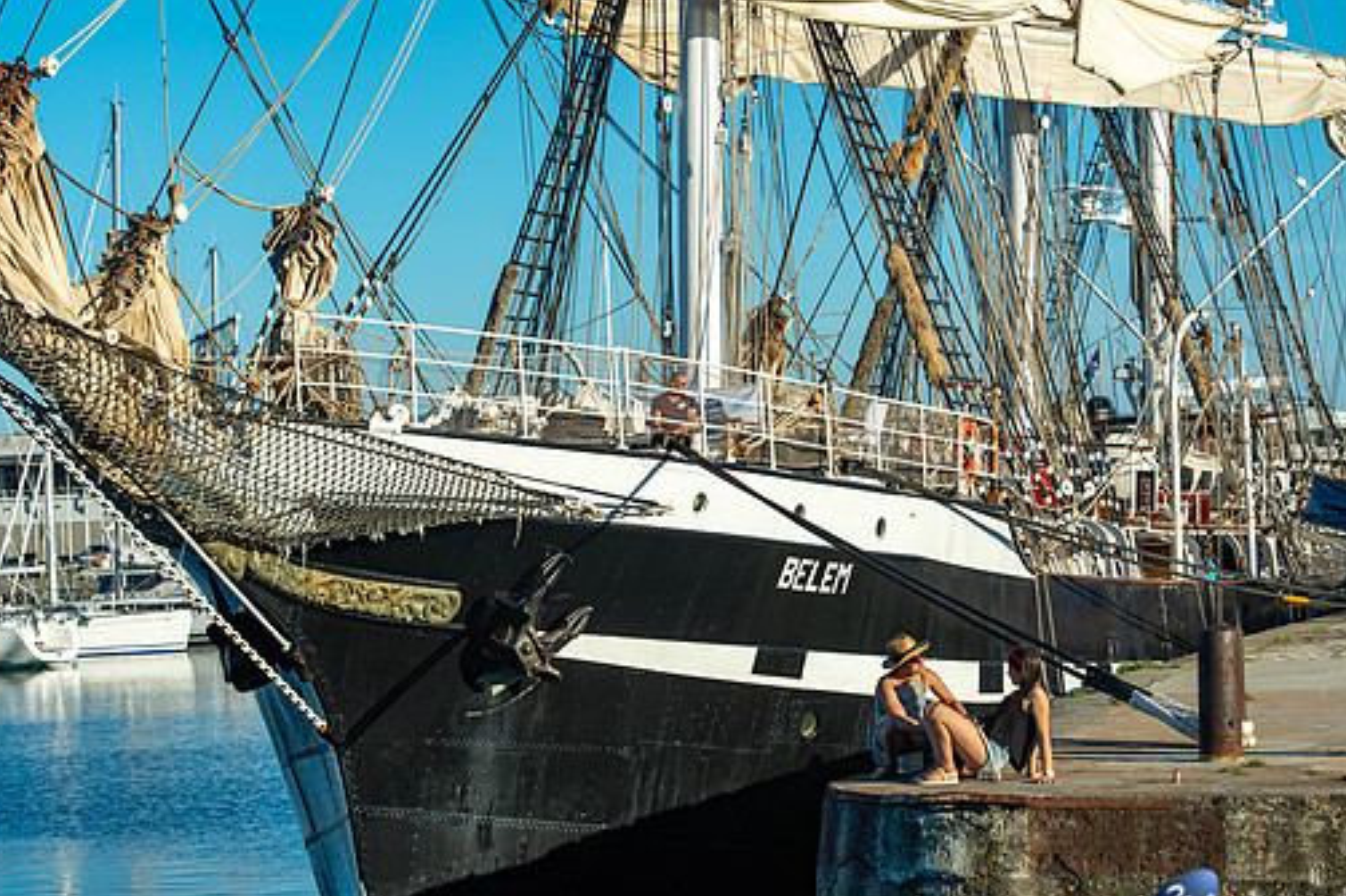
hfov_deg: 19.3
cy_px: 471
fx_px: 3962
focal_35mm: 106
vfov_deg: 12.9
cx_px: 607
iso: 100
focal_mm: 92
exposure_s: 1/320
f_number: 9
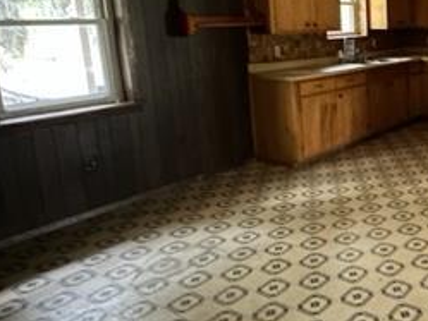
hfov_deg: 42.6
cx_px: 449
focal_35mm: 36
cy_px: 89
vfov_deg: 38.9
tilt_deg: -9.9
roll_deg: -0.5
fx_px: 445
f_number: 2.2
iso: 800
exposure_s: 1/9
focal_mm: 2.22
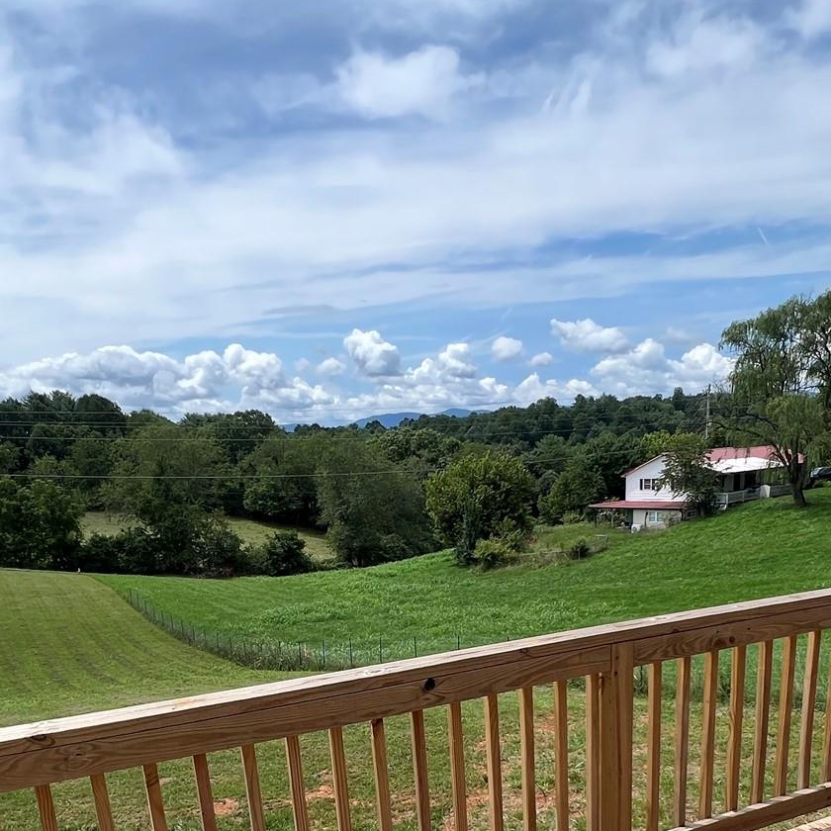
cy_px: 687
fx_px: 760
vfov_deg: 52.8
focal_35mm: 28
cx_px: 412
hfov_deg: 57.3
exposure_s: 1/1107
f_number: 1.8
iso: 32
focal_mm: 1.57
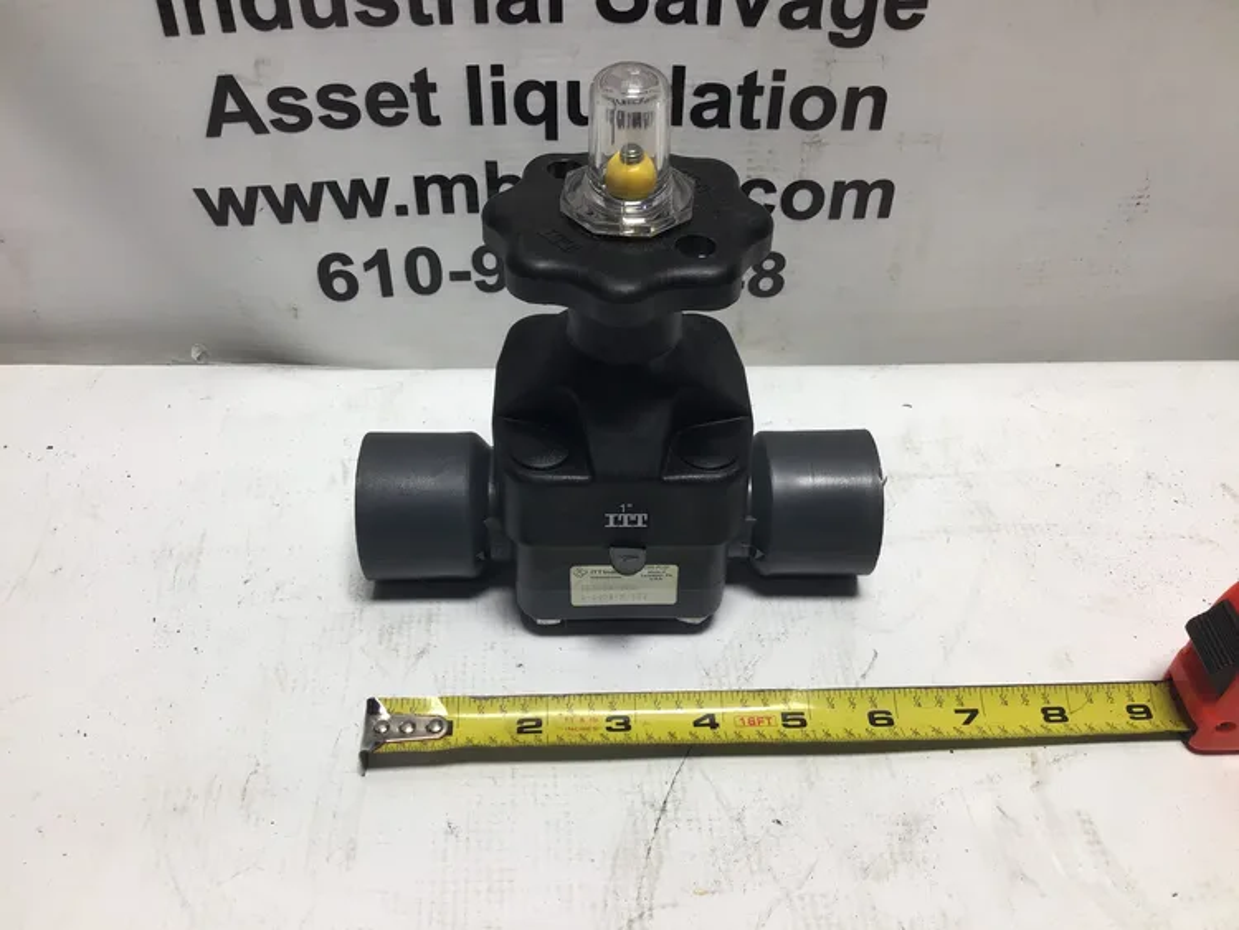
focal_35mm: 31
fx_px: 1110
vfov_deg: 45.5
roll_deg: -2.6
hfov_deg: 58.3
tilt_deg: -43.2
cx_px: 620
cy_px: 465
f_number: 2.4
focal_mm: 3.3
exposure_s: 1/120
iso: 25
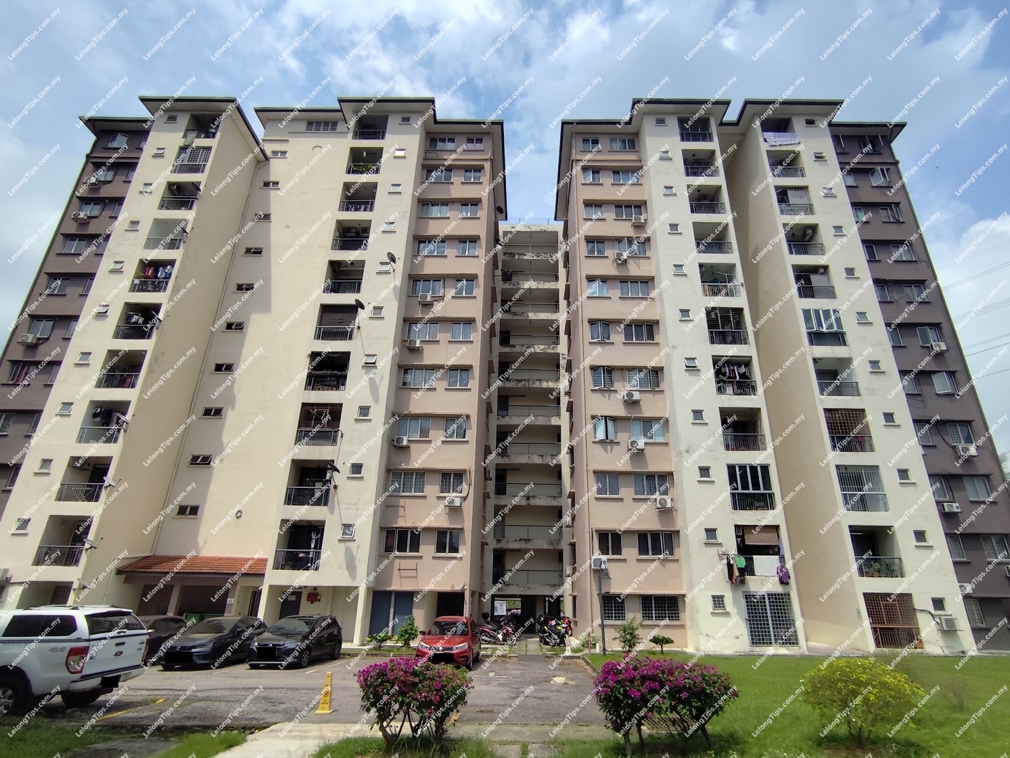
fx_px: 467
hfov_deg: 94.5
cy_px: 379
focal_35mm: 16
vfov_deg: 78.1
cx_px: 505
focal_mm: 1.65
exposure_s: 1/2182
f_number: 2.2
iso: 50
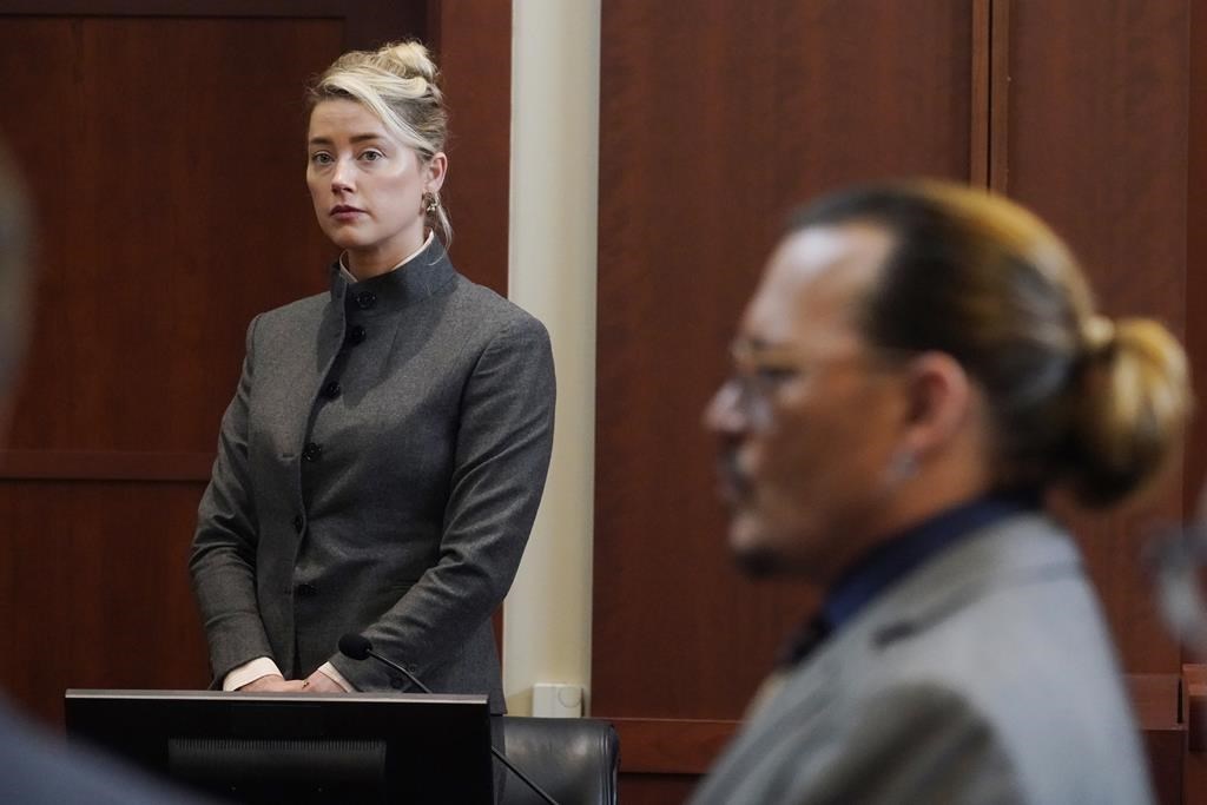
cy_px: 402
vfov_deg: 6.2
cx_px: 604
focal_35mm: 221
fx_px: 7410
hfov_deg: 9.3
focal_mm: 221
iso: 12800
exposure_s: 1/200
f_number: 9
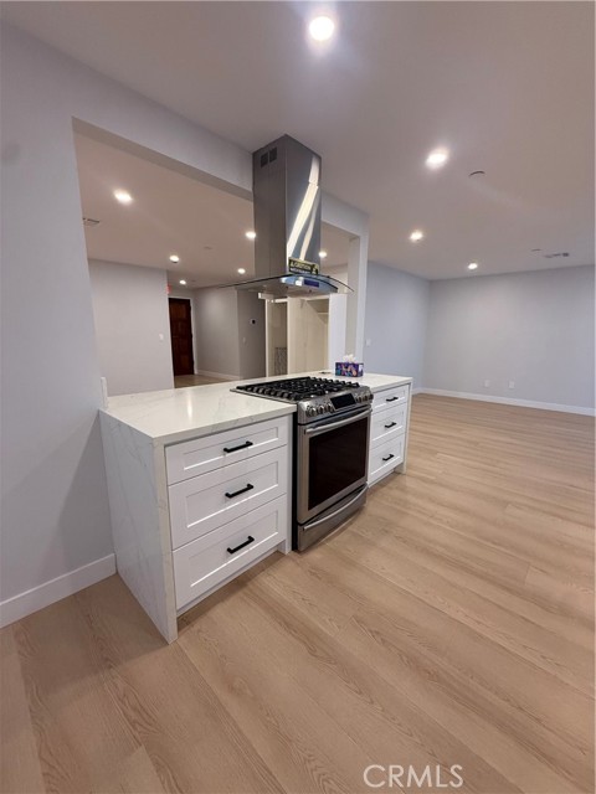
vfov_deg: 102.1
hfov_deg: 85.7
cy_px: 397
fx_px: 321
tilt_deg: -10.3
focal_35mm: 14
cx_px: 298
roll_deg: -2.3
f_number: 2.2
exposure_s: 1/120
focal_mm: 2.22
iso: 320
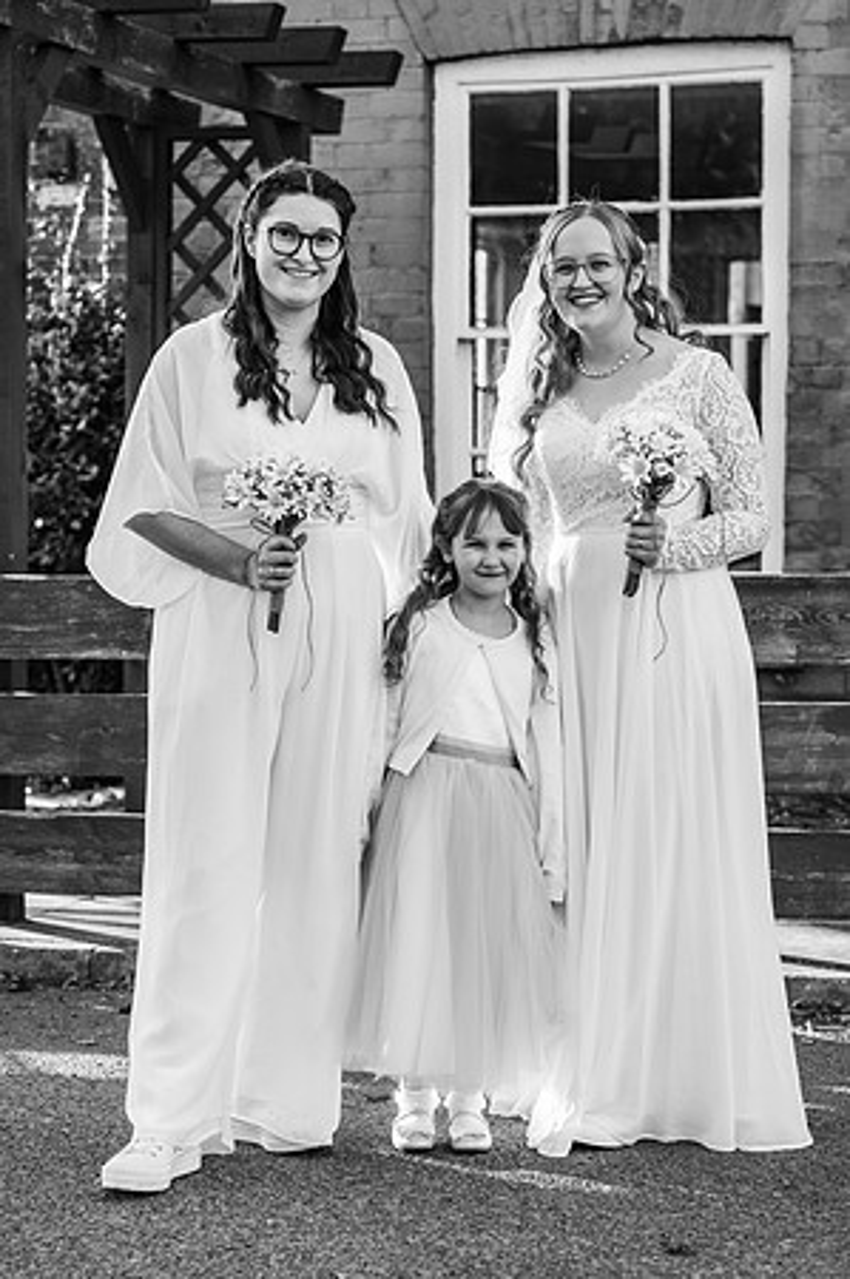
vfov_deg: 23.9
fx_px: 3017
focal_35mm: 85
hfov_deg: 16.0
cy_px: 640
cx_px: 425
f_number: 5
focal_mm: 85
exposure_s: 1/200
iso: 110
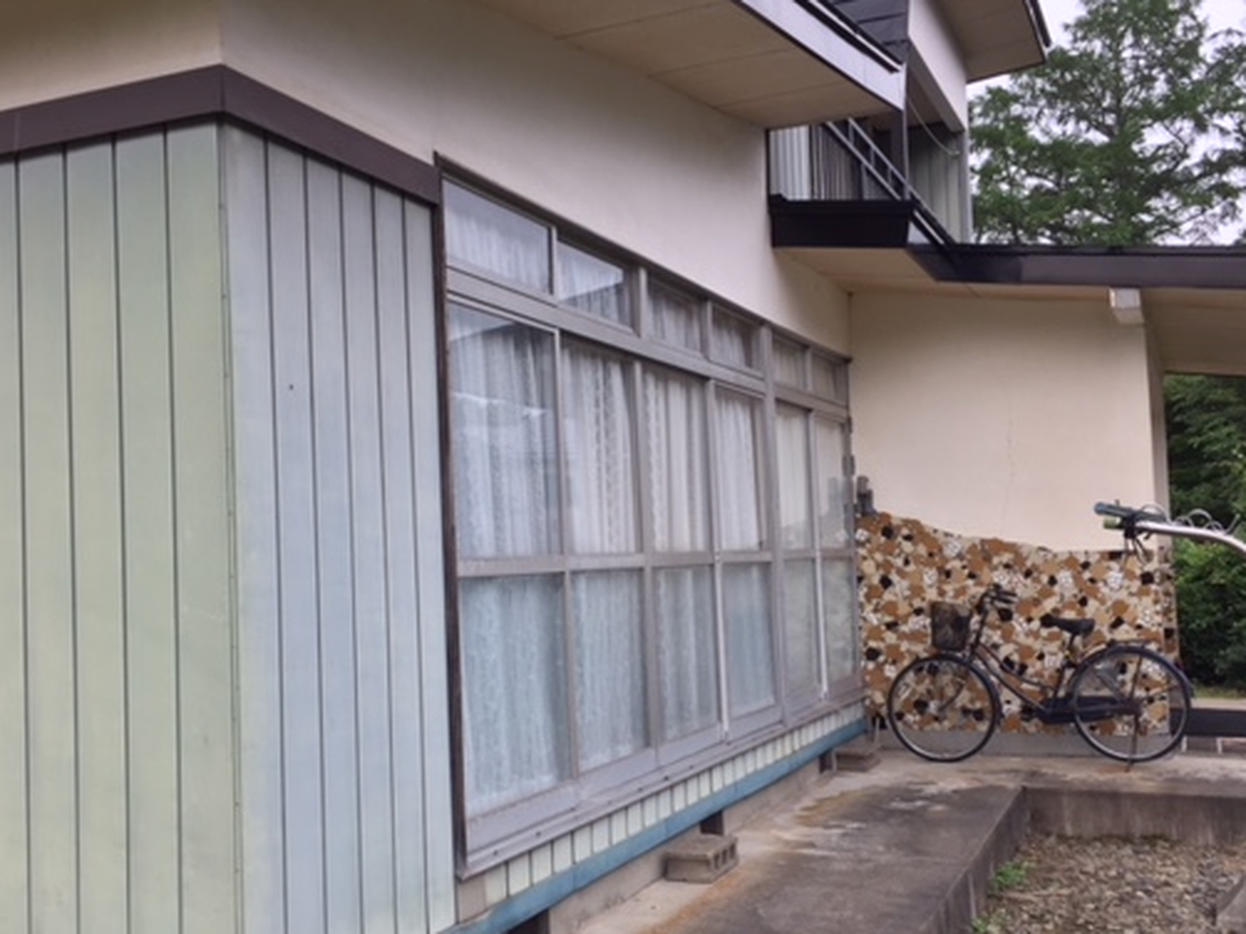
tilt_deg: +1.7
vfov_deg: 38.6
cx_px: 588
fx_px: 1331
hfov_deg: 50.1
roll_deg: +1.0
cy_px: 499
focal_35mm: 37
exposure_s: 1/275
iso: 32
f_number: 2.2
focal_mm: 4.15
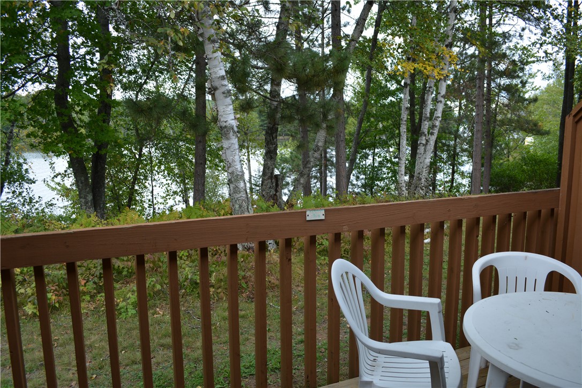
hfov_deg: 67.4
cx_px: 291
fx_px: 436
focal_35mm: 27
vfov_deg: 47.9
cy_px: 194
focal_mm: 18
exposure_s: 1/125
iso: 220
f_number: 5.6
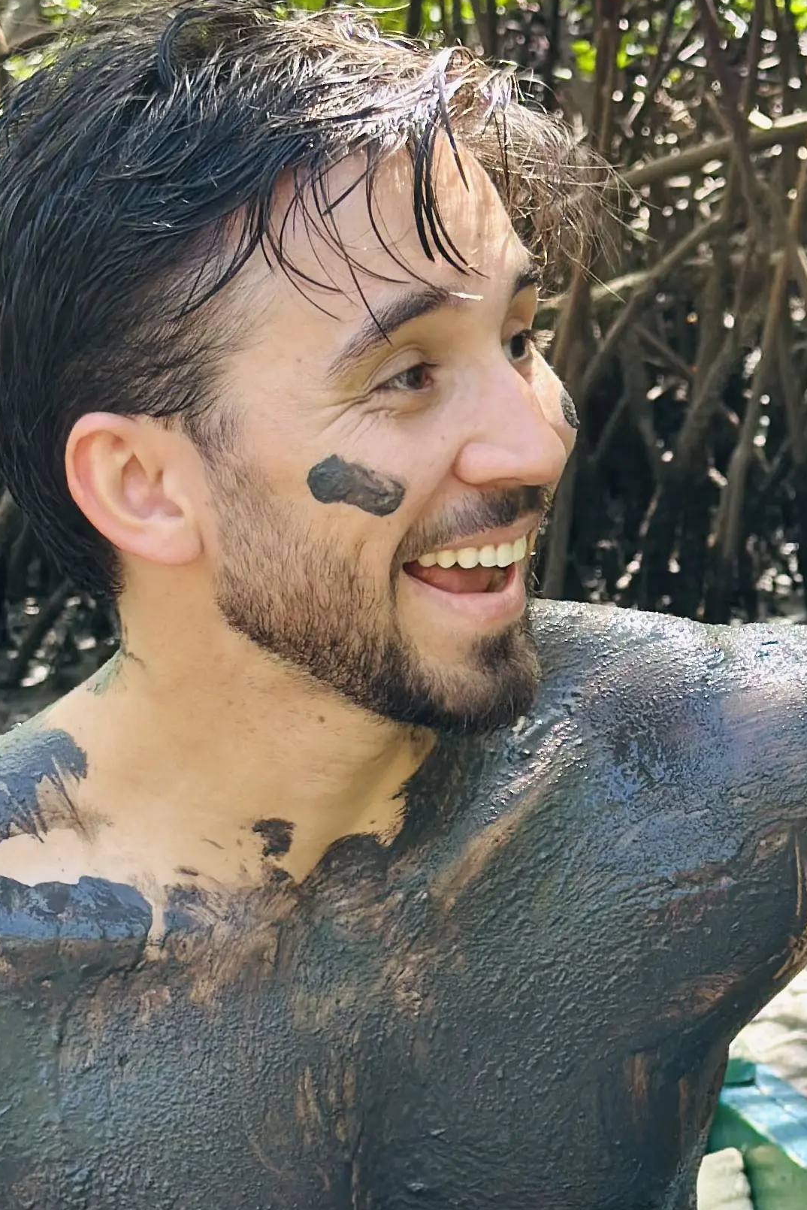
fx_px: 4201
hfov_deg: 10.9
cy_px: 736
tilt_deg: -8.6
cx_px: 754
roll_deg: +3.9
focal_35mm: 125
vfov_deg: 16.4
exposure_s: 1/238
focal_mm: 6.86
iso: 80
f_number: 1.78
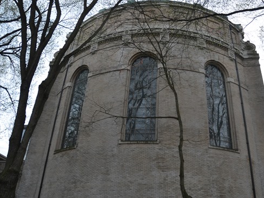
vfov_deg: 41.8
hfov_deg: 53.5
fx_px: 259
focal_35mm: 34
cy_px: 100
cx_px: 160
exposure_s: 1/60
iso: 450
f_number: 4
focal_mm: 18
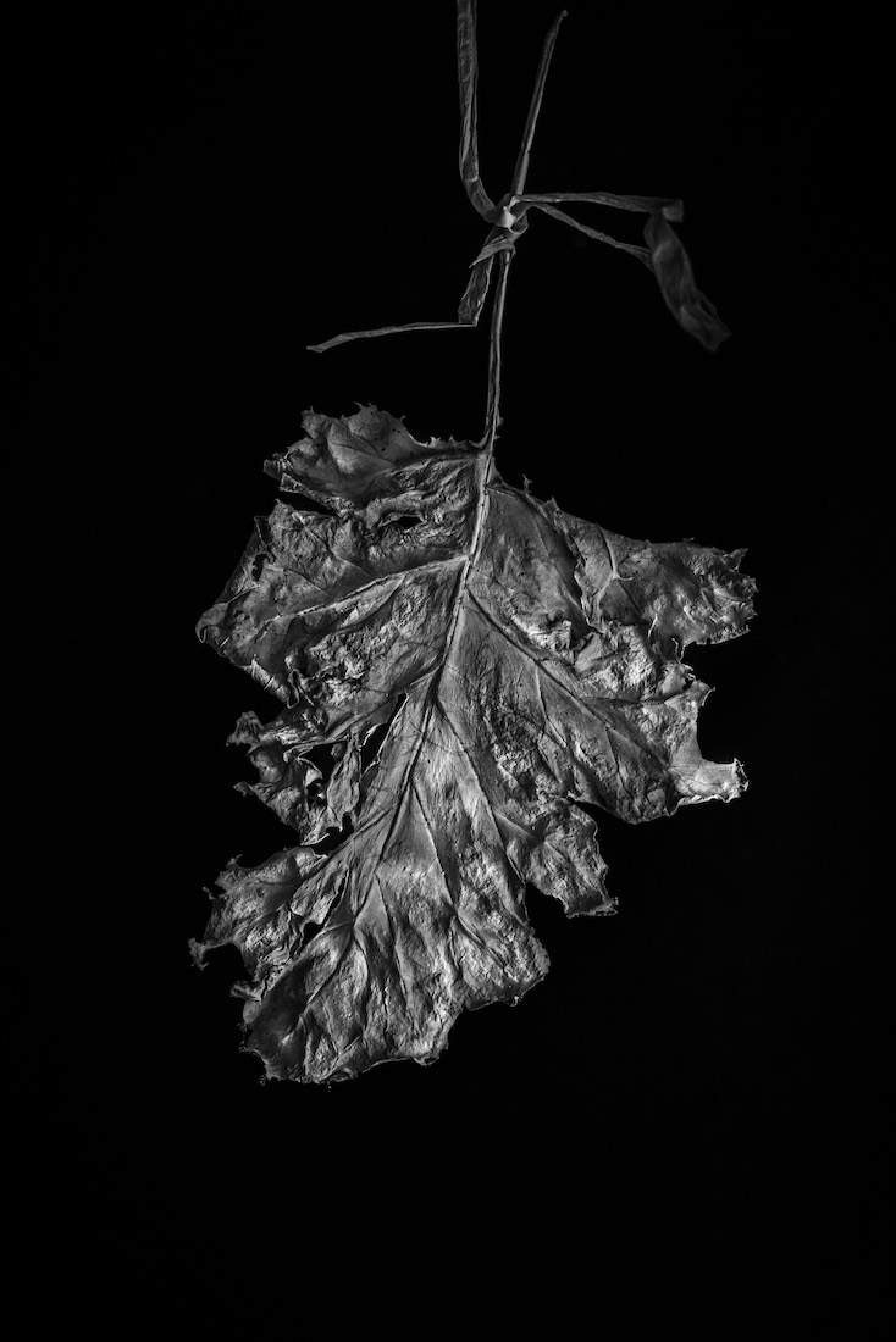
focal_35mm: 105
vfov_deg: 19.5
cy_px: 671
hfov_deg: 13.0
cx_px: 448
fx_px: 3917
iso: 200
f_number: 11
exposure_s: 1/200
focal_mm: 105
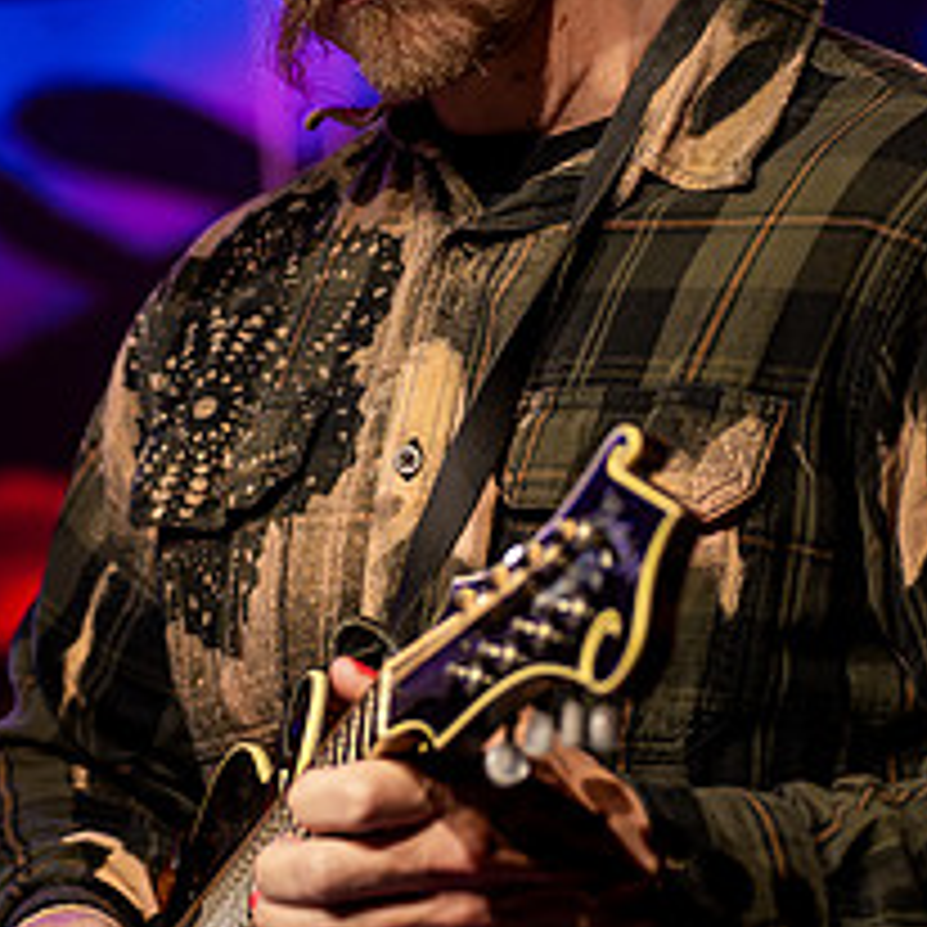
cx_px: 579
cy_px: 333
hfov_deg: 6.7
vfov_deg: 6.7
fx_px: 7908
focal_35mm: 261
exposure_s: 1/400
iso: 6400
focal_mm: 88
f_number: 2.8
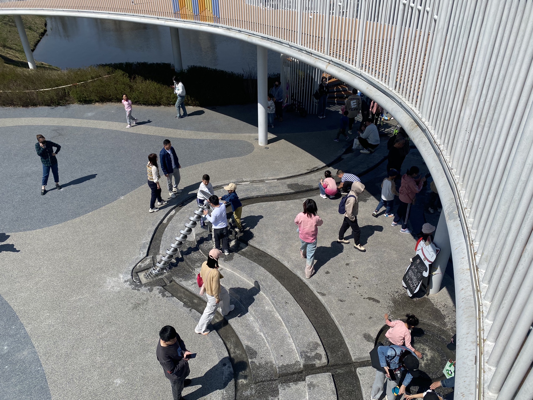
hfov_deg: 67.3
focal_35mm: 26
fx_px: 400
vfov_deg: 53.1
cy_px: 200
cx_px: 266
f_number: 1.8
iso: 32
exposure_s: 1/5263
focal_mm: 4.25
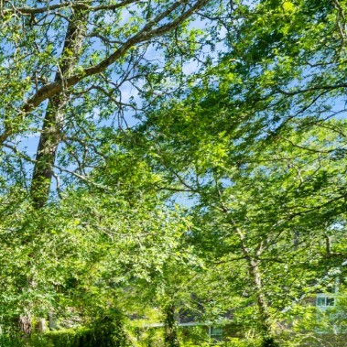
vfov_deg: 44.9
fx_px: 352
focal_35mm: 31
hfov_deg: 30.6
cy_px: 343
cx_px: -163
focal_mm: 12
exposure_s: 1/350
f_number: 8
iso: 100
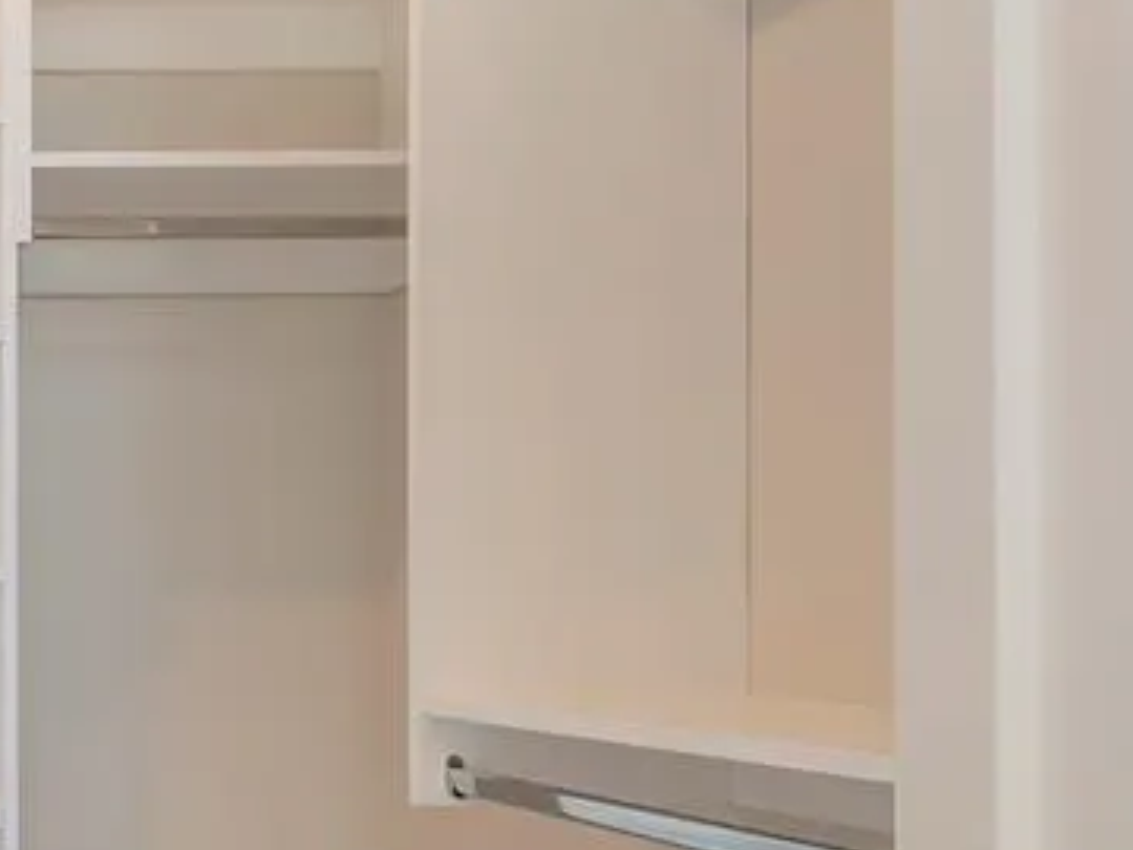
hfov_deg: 32.3
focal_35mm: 41
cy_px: 586
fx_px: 1342
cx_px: -393
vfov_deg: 34.7
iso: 100
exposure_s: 1/8
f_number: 8
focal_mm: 10
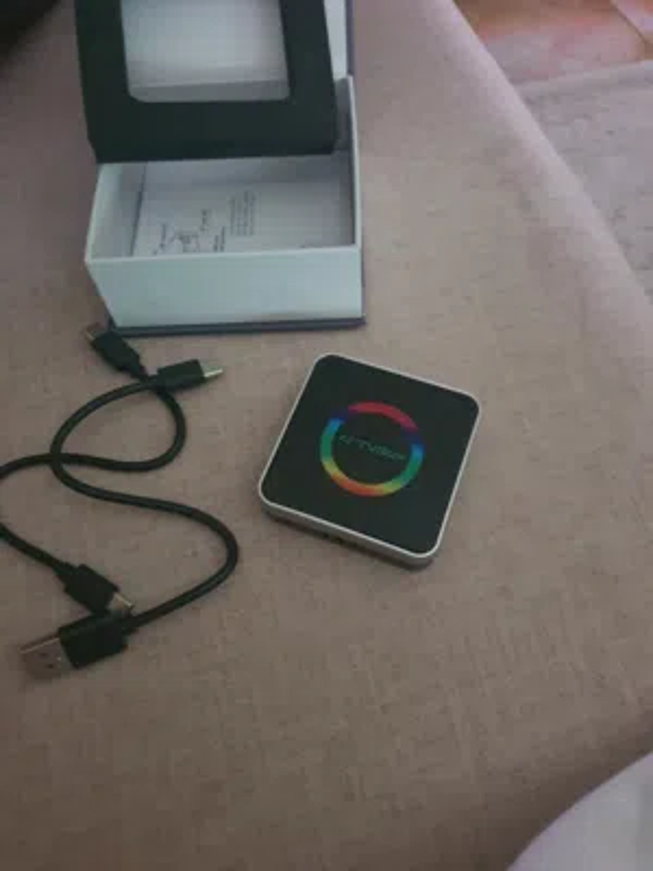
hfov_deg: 53.1
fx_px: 654
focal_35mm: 26
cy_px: 436
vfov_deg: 67.3
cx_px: 326
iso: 800
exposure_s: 1/10
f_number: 1.5
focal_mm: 4.3
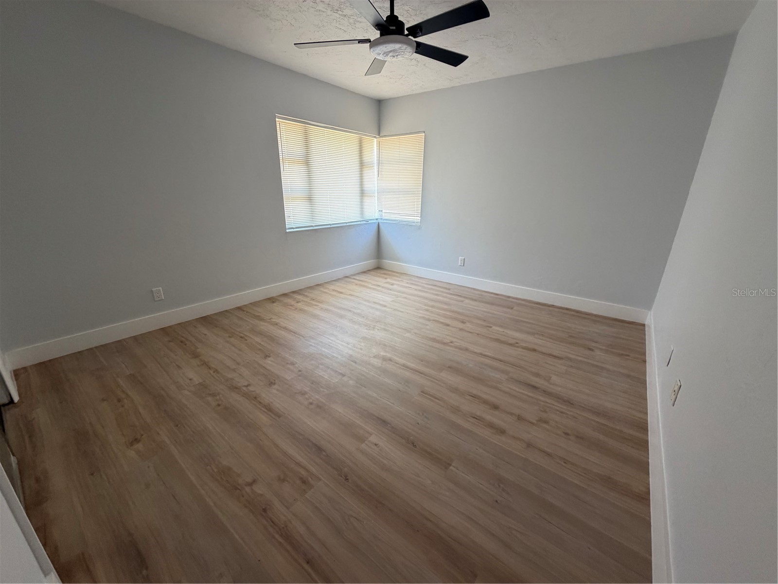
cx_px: 389
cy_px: 292
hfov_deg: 102.1
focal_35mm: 14
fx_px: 315
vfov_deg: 85.7
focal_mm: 2.22
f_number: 2.2
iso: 250
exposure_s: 1/121
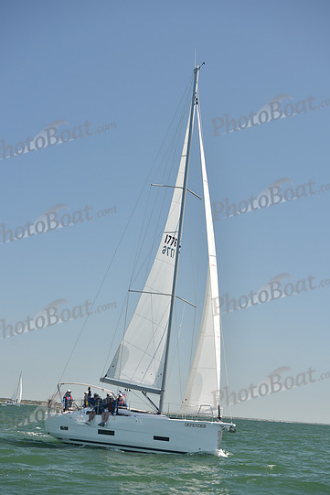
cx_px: 164
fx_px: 1031
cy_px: 258
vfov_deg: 27.0
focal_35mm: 75
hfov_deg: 18.2
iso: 250
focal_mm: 70
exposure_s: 1/800
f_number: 4.5
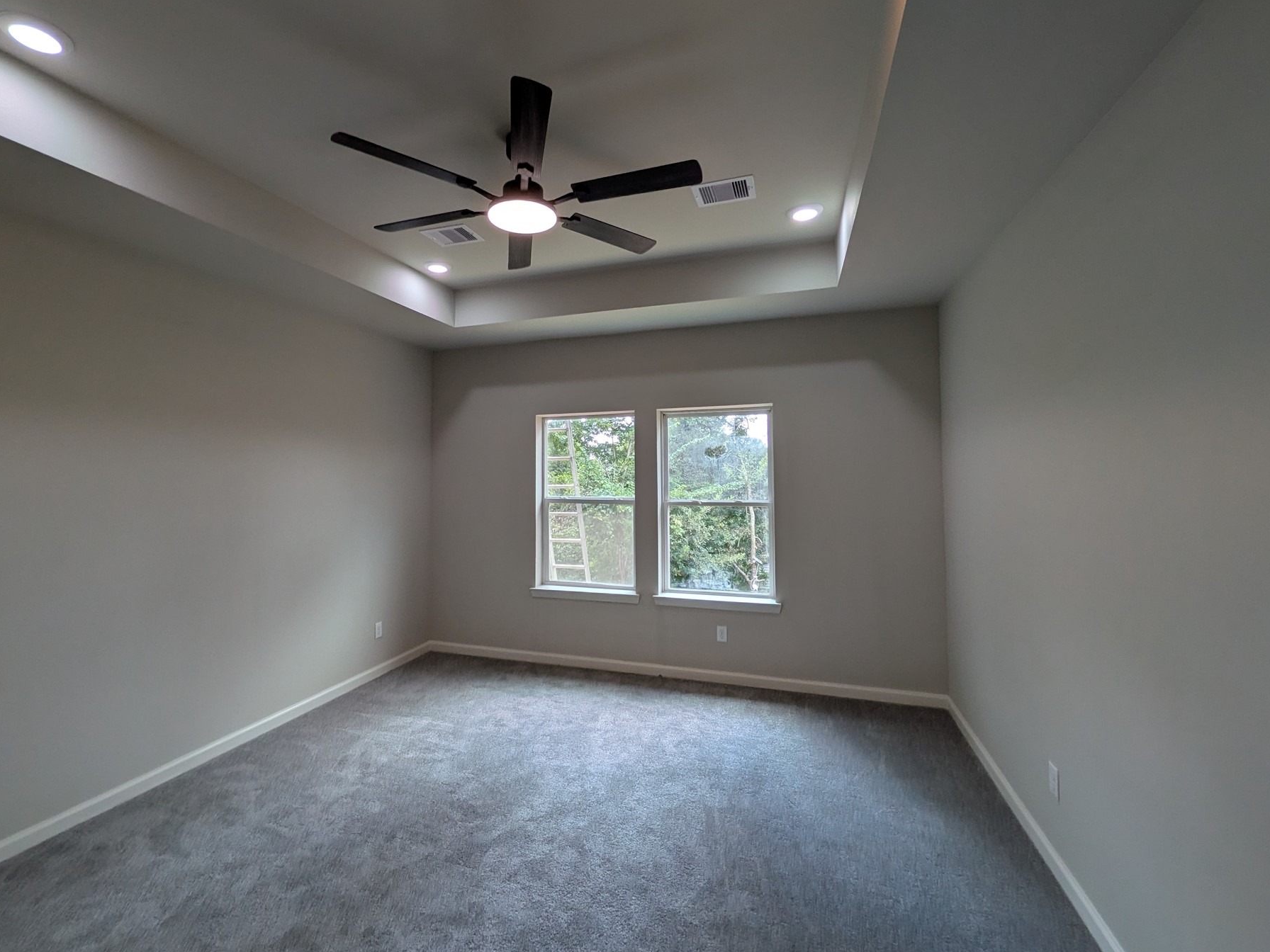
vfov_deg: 78.0
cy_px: 449
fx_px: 587
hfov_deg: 94.4
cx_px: 597
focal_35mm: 16
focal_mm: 1.85
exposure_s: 1/180
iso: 56
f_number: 2.2
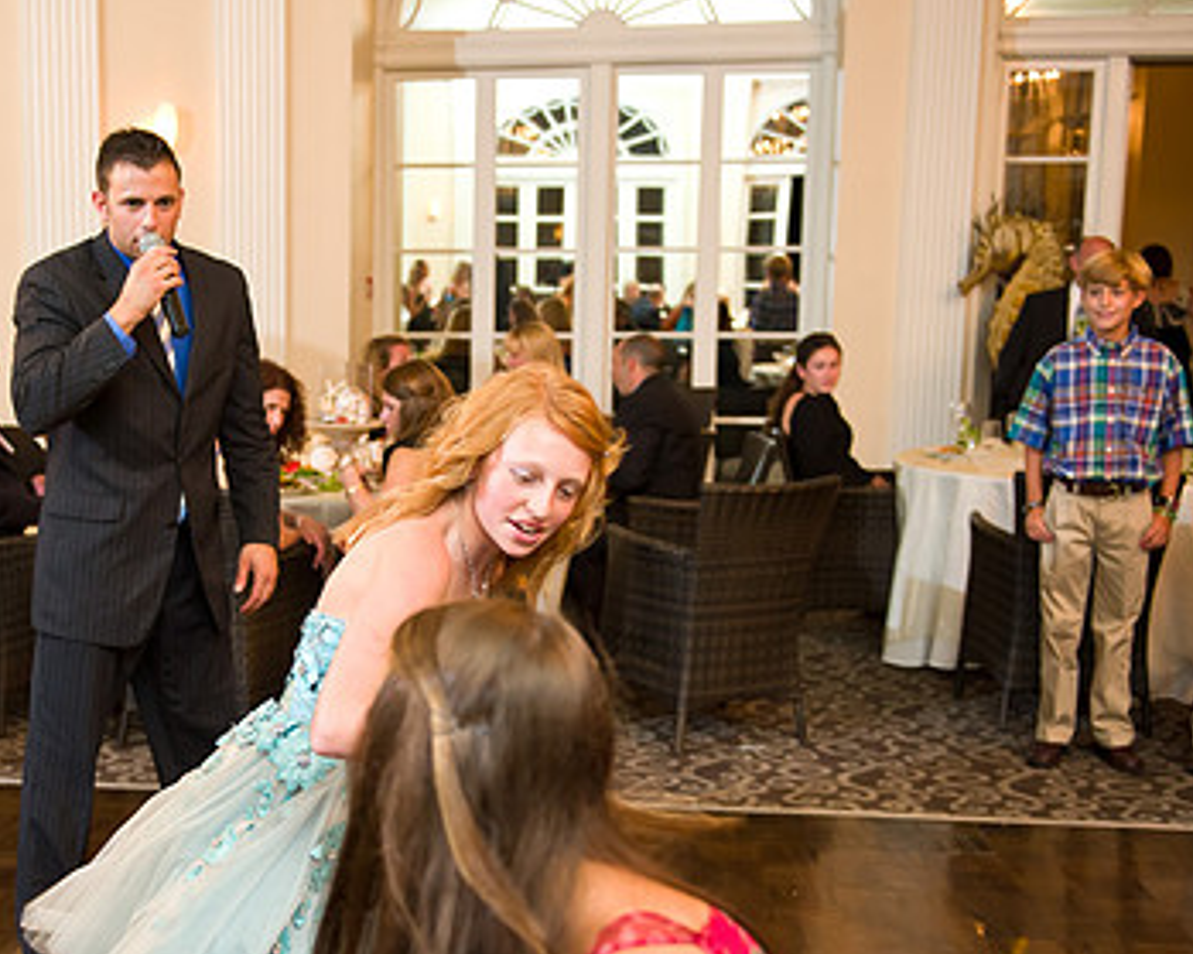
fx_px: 1871
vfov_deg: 28.6
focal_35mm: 53
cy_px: 547
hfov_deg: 34.9
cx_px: 352
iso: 1600
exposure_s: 1/125
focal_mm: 34
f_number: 3.2
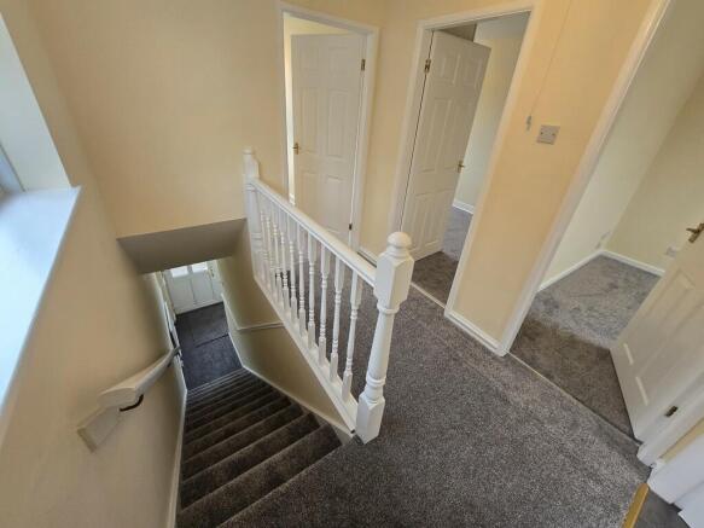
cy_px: 264
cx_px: 352
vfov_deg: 89.9
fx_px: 264
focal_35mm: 13
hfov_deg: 106.2
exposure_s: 1/50
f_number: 2.2
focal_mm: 2.2
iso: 80
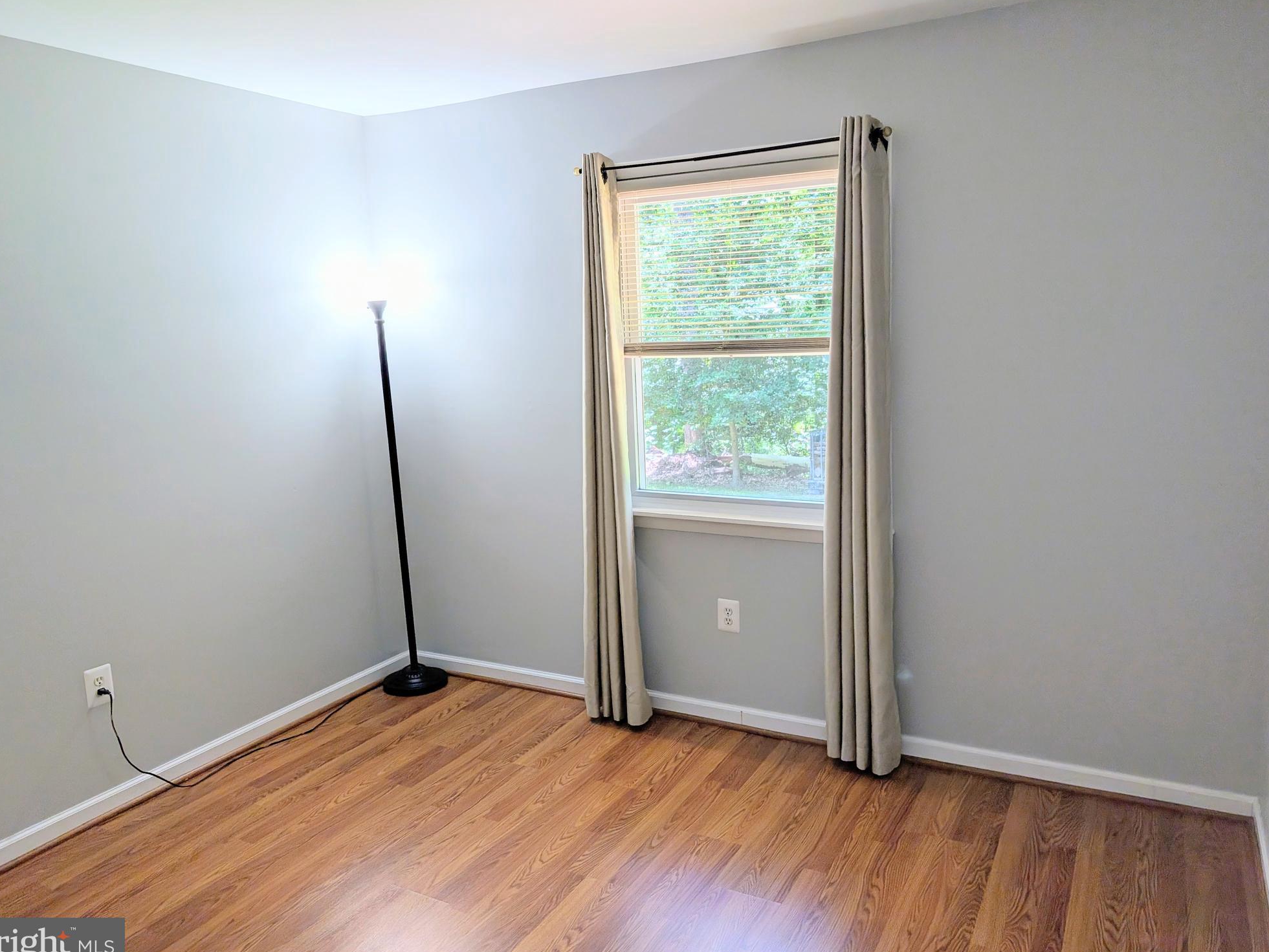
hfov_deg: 69.4
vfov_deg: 54.9
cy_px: 474
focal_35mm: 25
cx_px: 623
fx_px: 917
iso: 64
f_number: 1.68
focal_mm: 6.9
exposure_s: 1/120
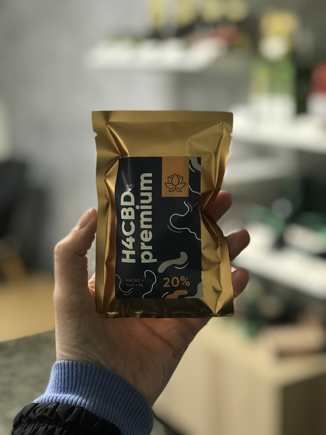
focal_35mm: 57
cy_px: 218
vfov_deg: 33.8
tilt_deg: -13.1
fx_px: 716
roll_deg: +1.1
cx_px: 163
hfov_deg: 25.7
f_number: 2.8
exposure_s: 1/50
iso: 320
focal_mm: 6.6
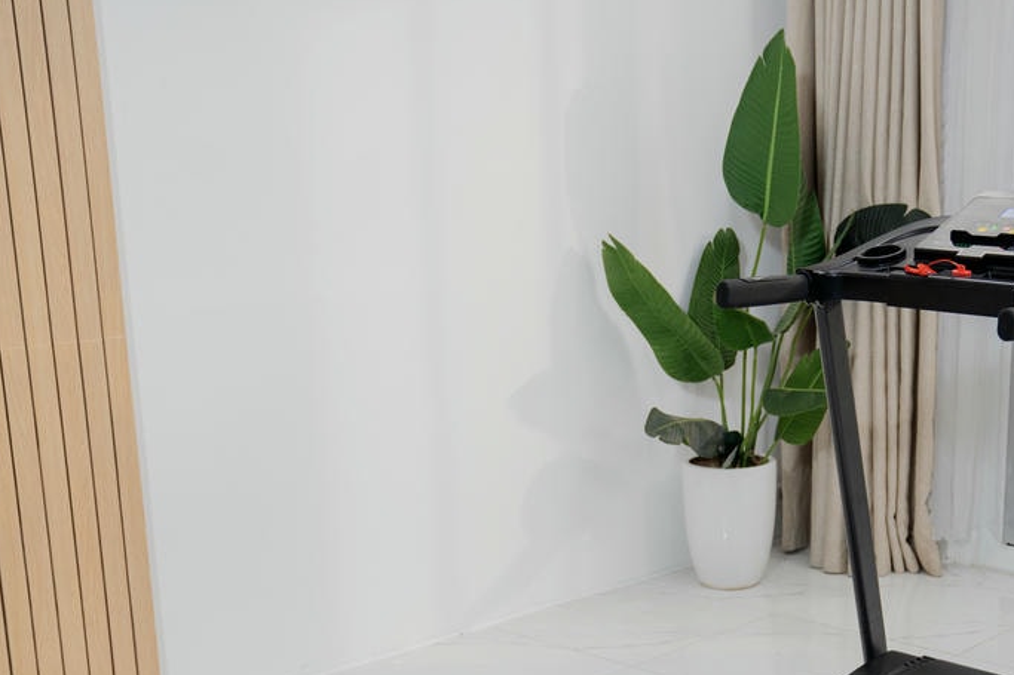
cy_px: 587
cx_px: 796
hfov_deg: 33.6
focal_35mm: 58
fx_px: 1633
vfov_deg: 22.9
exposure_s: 1/250
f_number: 3.5
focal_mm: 33
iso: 250
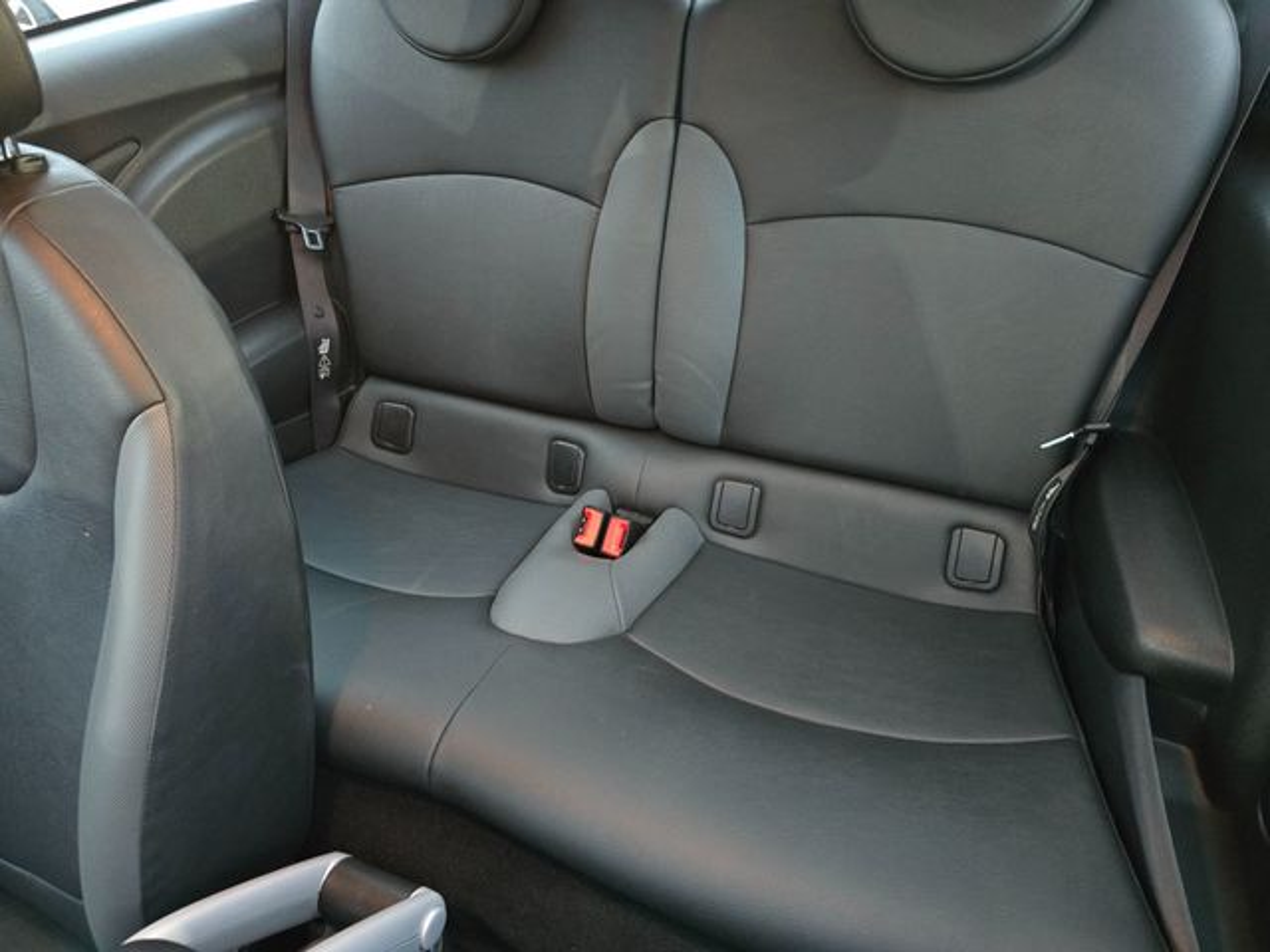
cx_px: 635
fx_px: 844
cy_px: 476
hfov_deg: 73.9
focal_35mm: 23
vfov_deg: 58.9
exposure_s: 1/30
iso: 1600
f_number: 1.7
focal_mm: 6.3
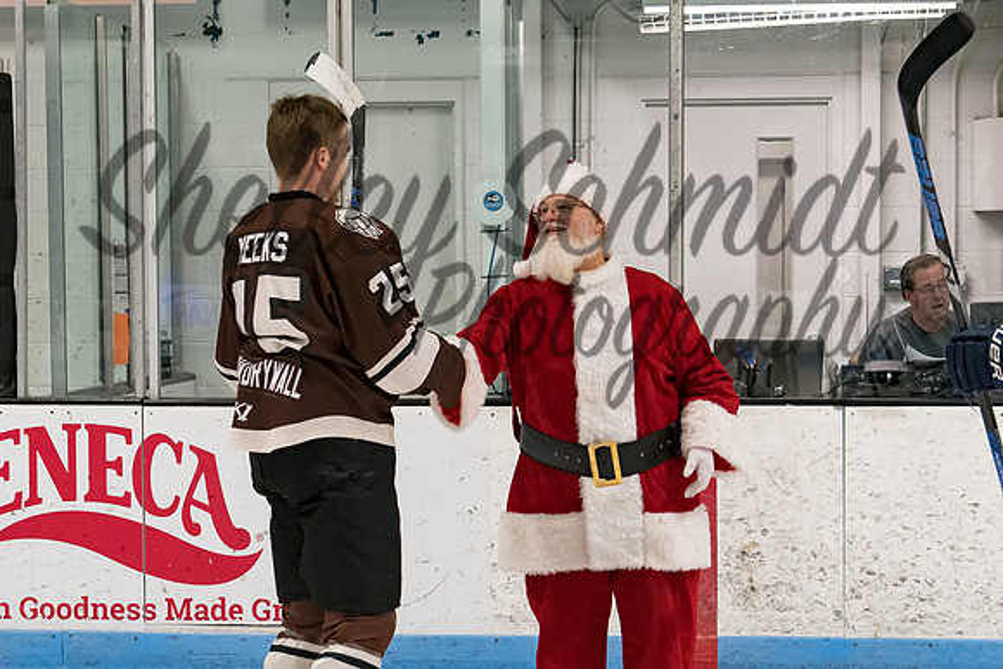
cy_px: 374
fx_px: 2456
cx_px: 490
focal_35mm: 88
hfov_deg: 23.1
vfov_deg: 15.5
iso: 1600
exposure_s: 1/250
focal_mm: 50
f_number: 5
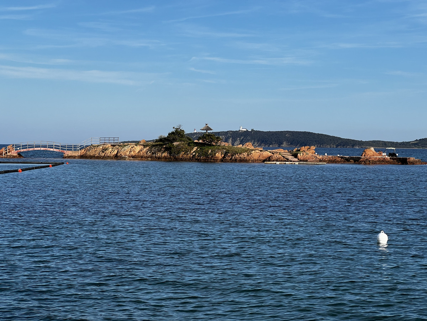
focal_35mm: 77
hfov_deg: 25.3
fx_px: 950
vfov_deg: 19.1
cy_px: 160
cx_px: 214
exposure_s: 1/769
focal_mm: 9
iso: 32
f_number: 2.8
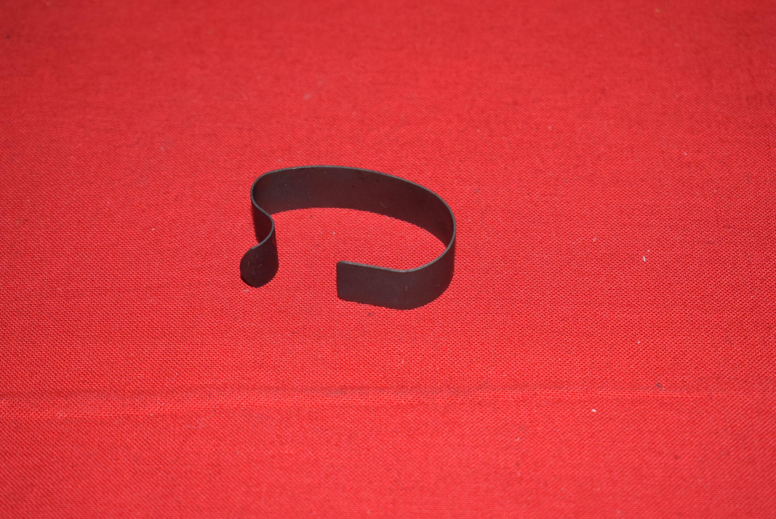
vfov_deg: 16.6
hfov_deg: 24.6
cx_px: 388
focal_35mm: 82
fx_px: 1780
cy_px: 260
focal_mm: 55
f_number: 5.6
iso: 640
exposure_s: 1/125
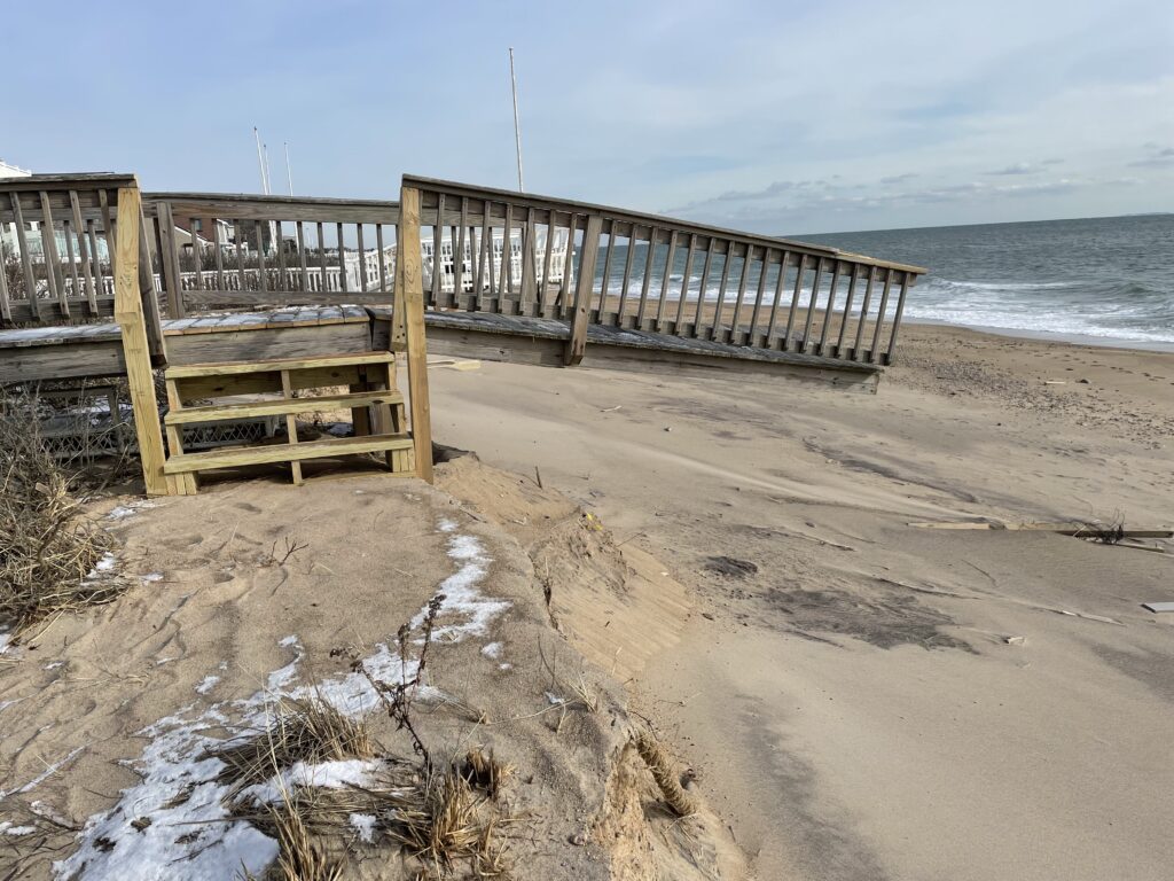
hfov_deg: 67.3
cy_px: 440
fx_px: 882
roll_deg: +3.2
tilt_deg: -11.7
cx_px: 587
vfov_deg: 53.1
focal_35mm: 26
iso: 32
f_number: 1.6
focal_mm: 4.2
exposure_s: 1/4000
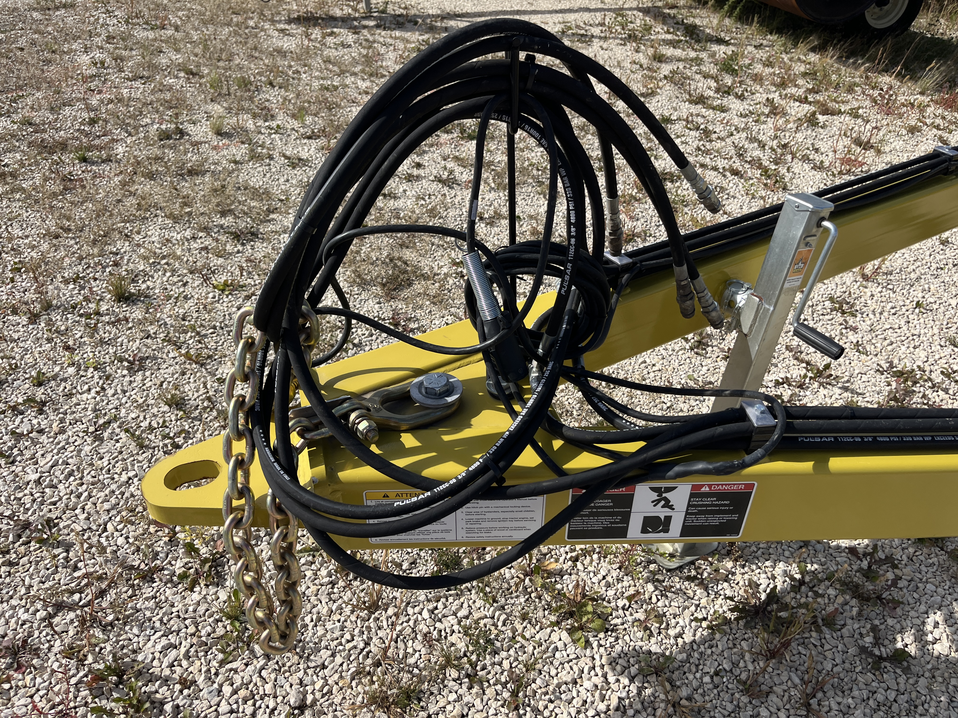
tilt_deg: -35.3
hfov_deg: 67.3
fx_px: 720
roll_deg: -0.8
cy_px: 359
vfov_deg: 53.1
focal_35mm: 26
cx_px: 479
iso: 50
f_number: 1.6
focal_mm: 5.1
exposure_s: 1/3521
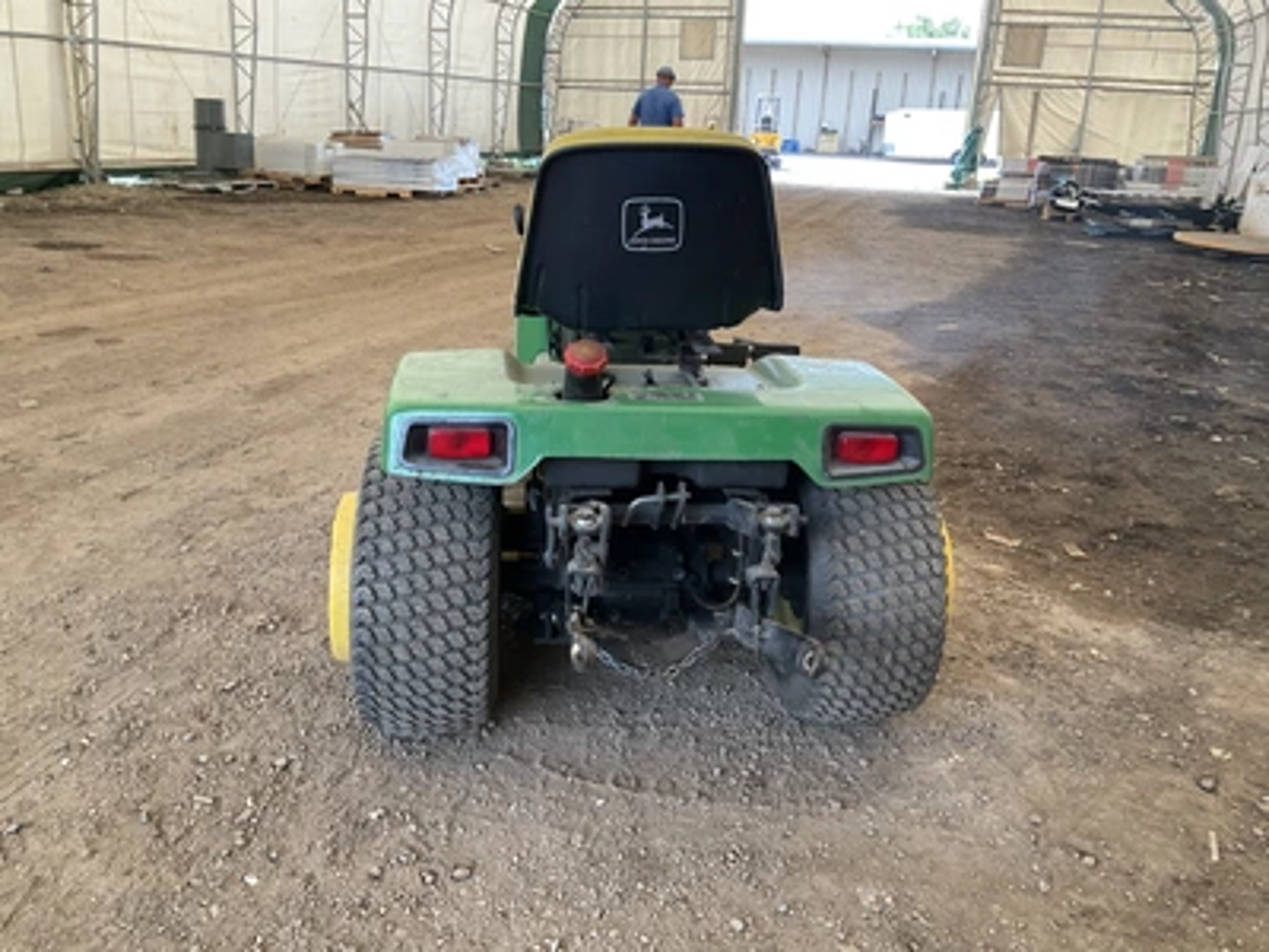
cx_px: 634
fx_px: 1063
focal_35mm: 29
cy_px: 476
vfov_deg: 48.2
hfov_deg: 61.7
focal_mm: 3
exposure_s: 1/122
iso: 32
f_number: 1.8
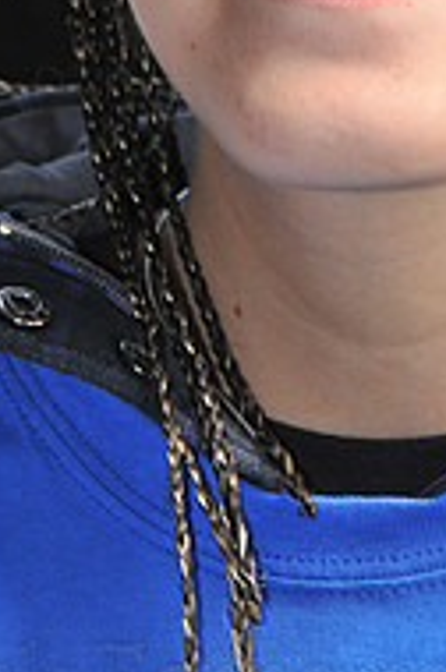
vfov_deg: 5.6
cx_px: 363
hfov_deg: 3.7
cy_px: -184
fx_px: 6826
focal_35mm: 366
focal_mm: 80
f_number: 5.6
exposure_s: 1/320
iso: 400
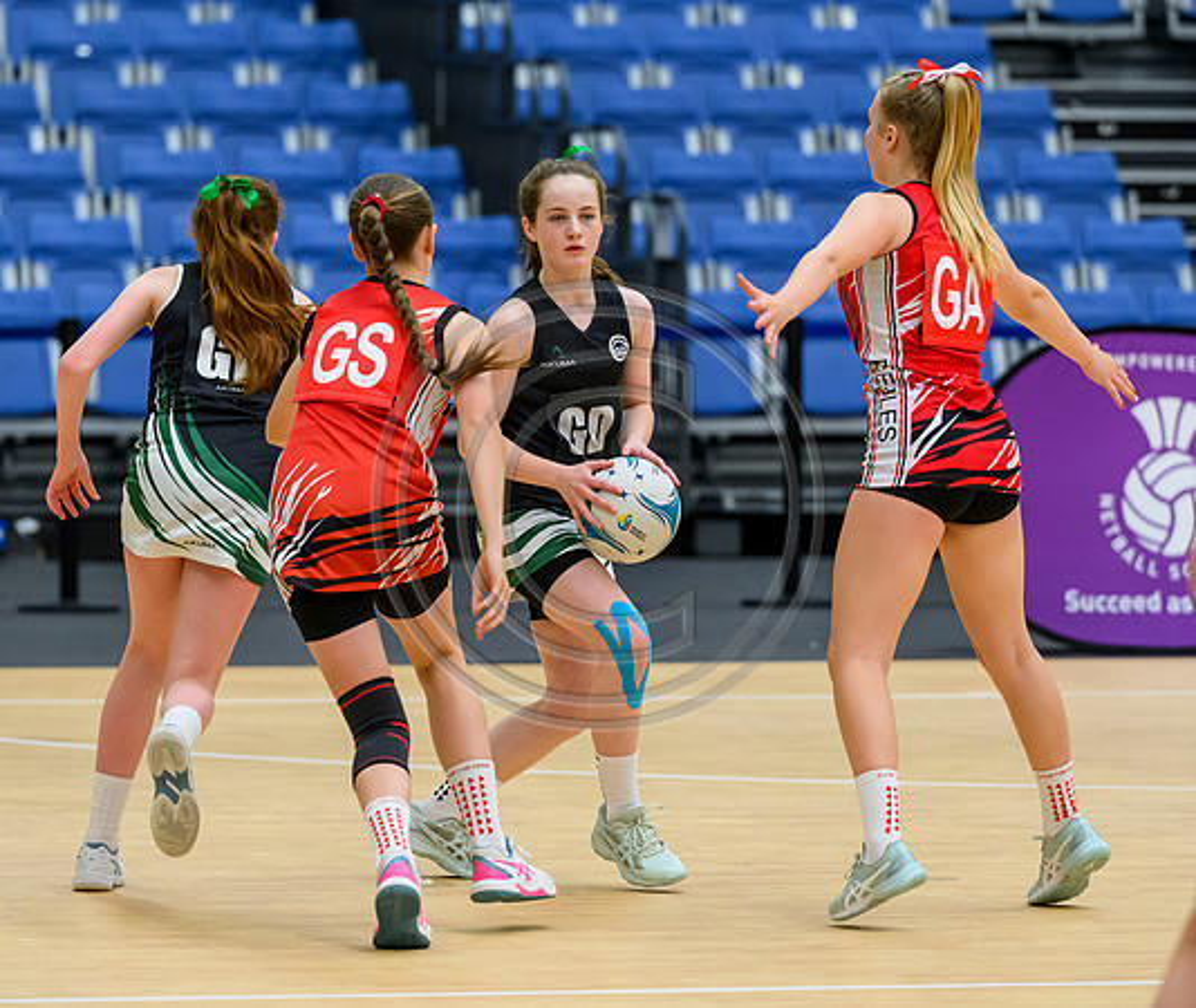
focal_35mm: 303
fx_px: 10949
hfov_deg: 6.3
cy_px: 388
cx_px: 663
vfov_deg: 5.3
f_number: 3.5
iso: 4000
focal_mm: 200
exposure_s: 1/1000
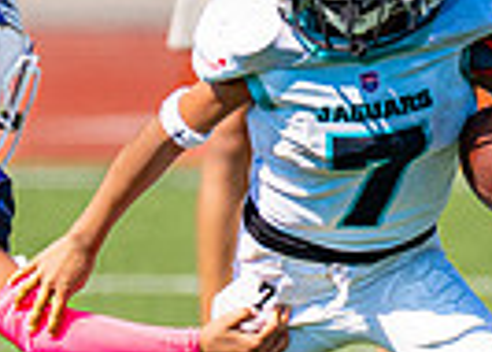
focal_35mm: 1639
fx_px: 22902
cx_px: 502
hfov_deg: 1.2
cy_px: 244
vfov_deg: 0.9
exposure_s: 1/2000
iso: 100
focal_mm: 200
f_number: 2.8
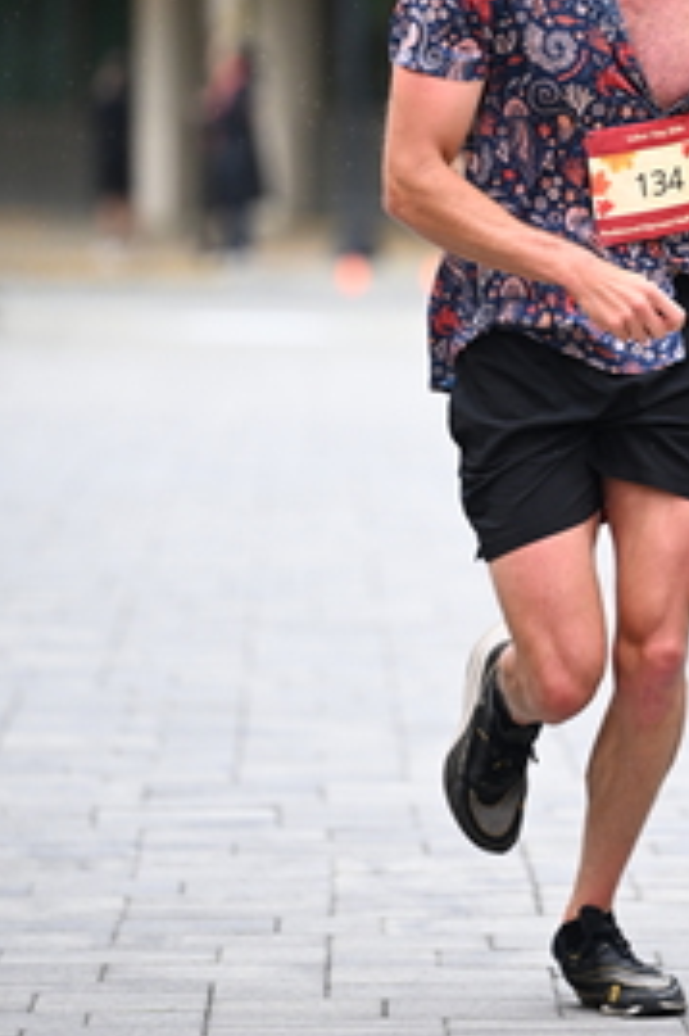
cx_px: 641
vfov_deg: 5.9
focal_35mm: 348
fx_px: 10003
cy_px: 246
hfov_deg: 3.9
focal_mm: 170
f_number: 2.8
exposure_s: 1/1600
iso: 1250
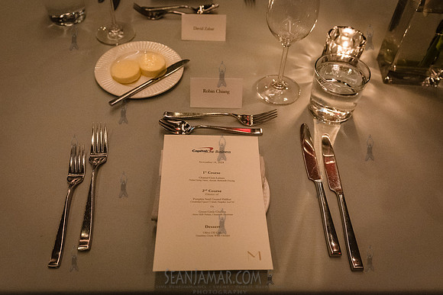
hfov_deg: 55.3
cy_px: 155
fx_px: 423
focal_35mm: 34
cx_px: 216
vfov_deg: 38.5
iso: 8000
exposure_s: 1/125
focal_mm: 27
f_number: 3.2
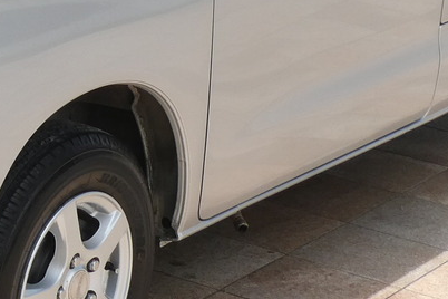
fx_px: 1804
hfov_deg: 13.8
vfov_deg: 9.3
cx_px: -61
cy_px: -94
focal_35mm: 145
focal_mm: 6.3
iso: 80
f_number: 3.7
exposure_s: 1/800
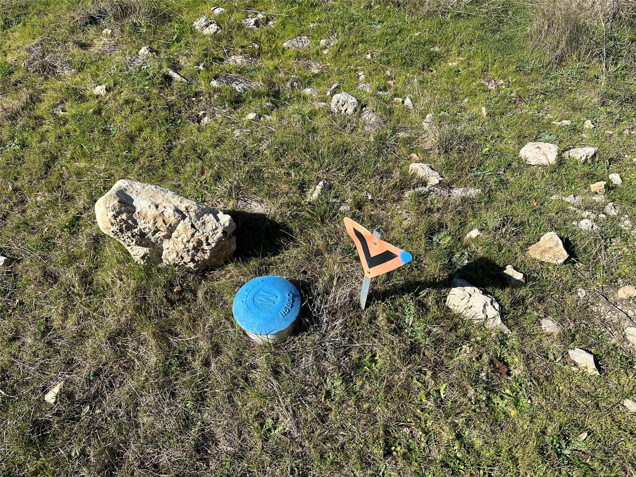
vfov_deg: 56.8
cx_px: 318
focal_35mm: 24
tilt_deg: -45.3
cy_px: 238
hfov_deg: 71.6
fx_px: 441
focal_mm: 6.86
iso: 80
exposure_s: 1/3861
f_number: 1.78
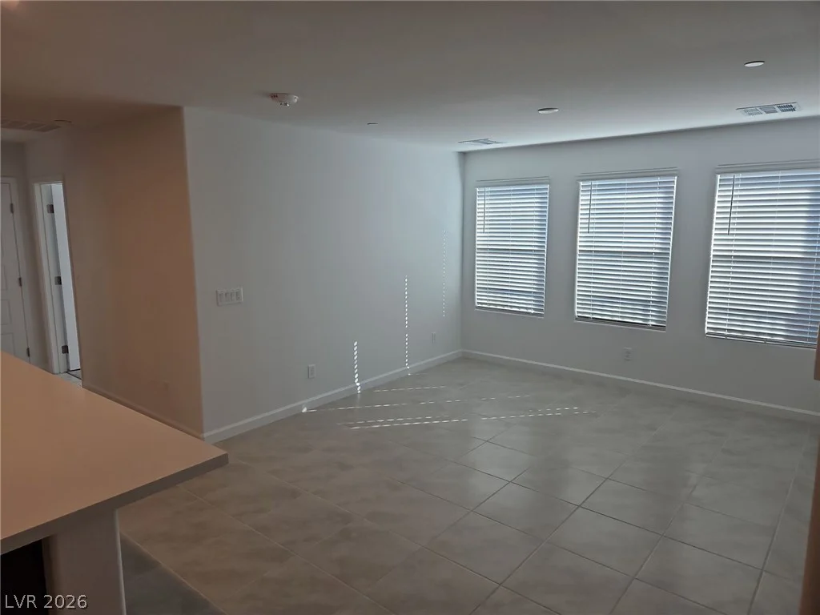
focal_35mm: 23
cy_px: 308
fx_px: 545
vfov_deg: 58.9
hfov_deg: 73.9
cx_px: 410
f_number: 1.8
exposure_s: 1/119
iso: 67
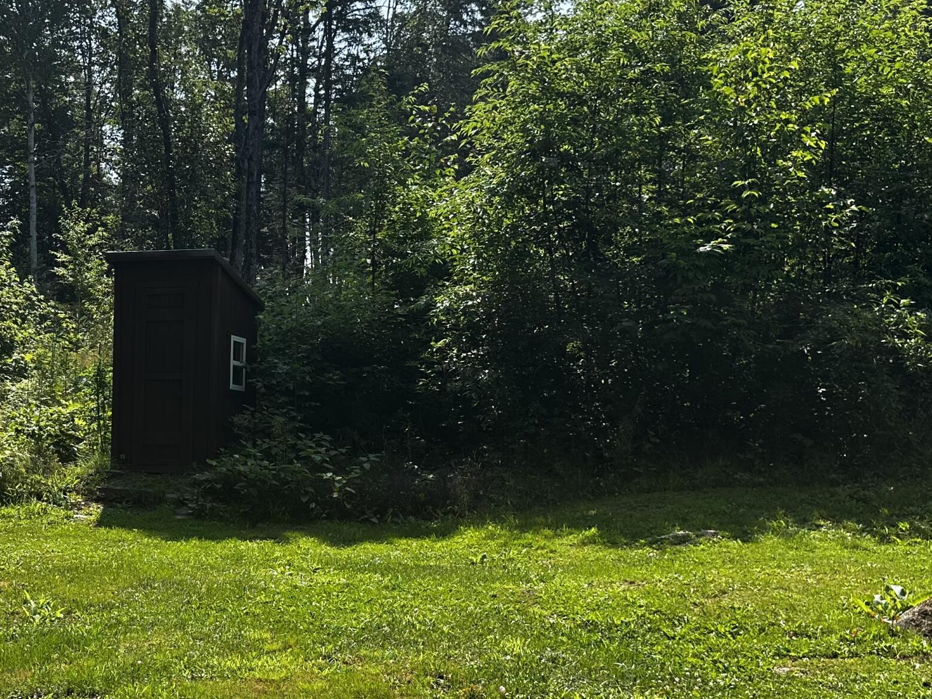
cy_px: 437
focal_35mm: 46
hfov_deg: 40.4
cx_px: 266
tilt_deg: +0.7
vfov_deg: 31.4
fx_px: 1239
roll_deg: -1.3
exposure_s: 1/2203
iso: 80
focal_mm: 6.86
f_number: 1.78
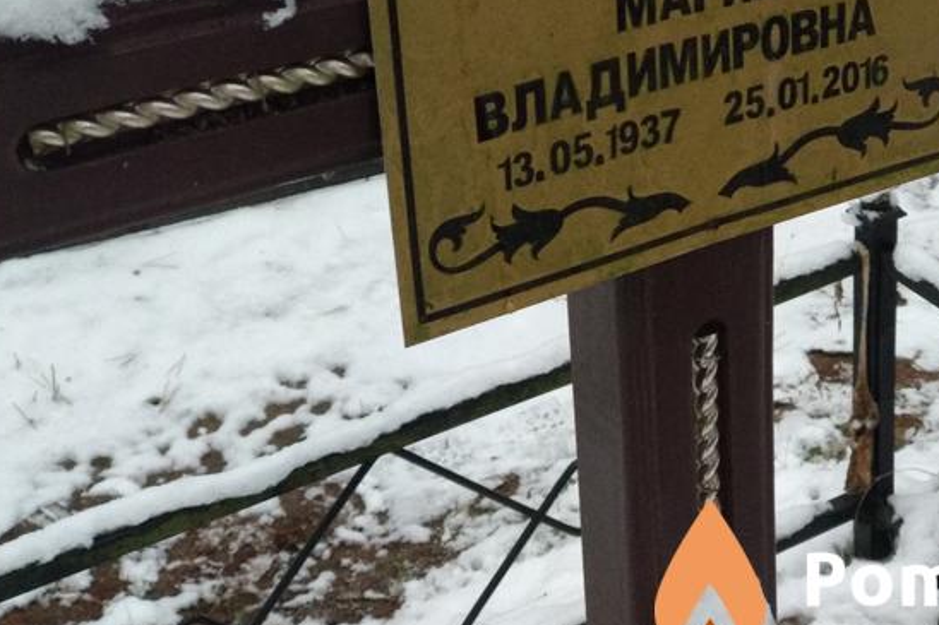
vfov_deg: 17.2
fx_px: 2060
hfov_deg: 25.5
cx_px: 663
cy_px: 164
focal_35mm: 79
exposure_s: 1/60
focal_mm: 5.99
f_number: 2.6
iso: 800
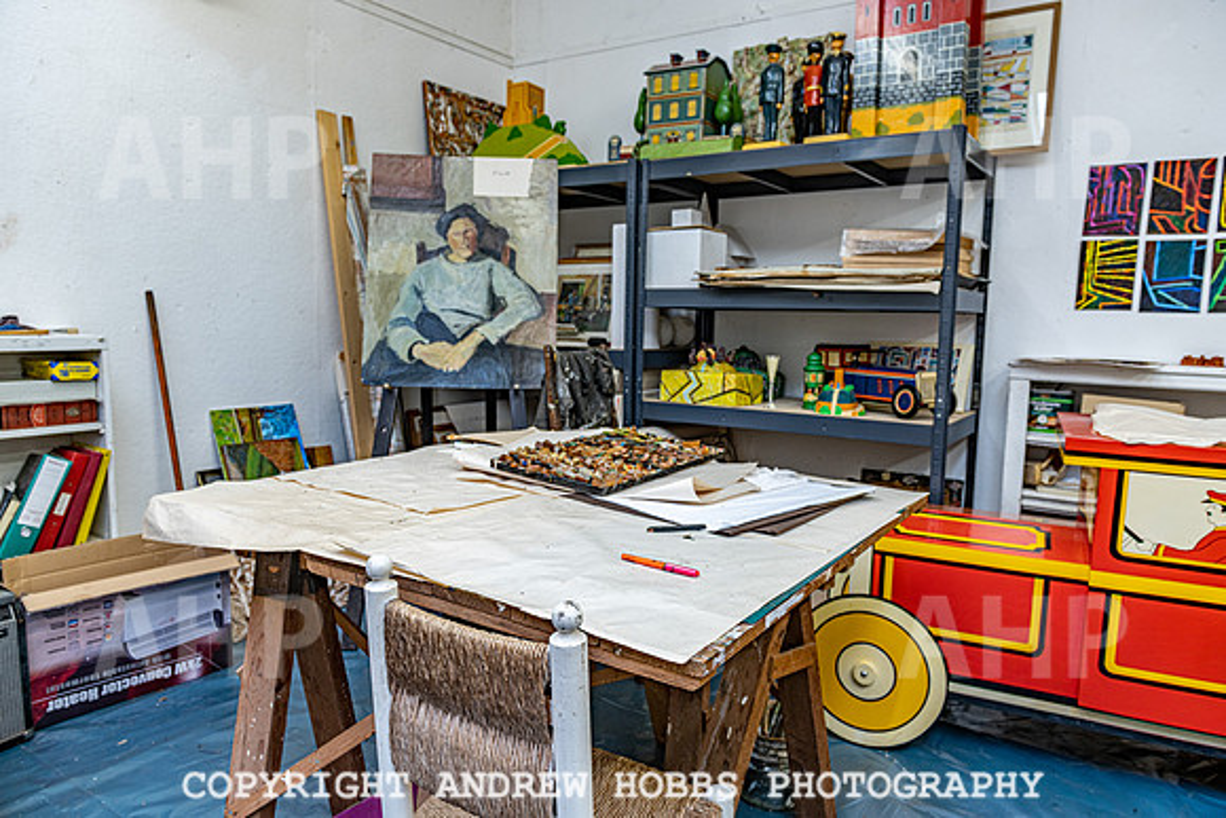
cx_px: 613
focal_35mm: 24
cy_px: 409
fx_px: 817
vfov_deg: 53.2
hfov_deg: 73.7
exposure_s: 1/8
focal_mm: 24
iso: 64
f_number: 5.6
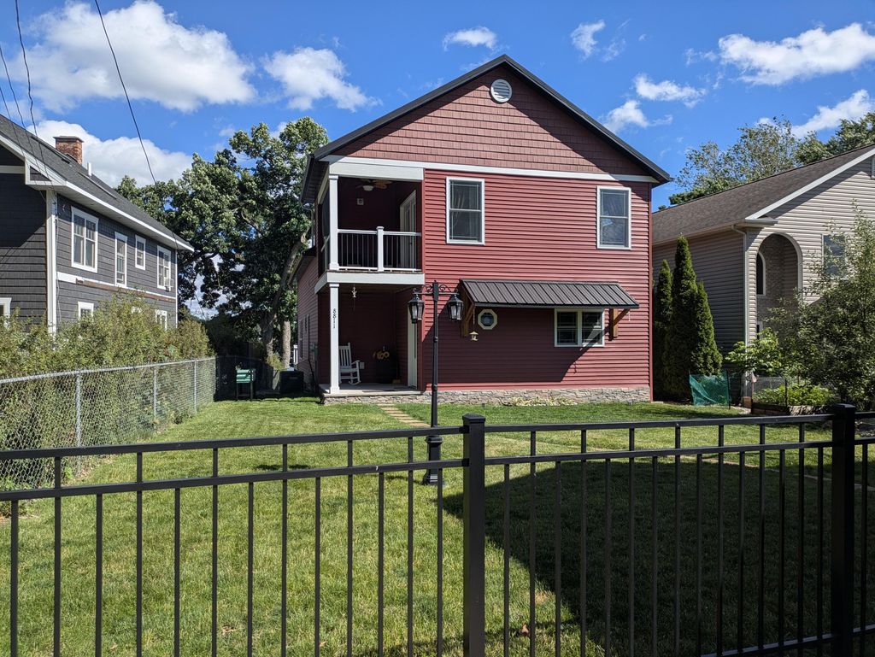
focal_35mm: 25
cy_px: 328
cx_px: 438
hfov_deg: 69.4
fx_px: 632
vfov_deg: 54.9
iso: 46
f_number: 1.89
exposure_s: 1/2155
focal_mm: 5.43
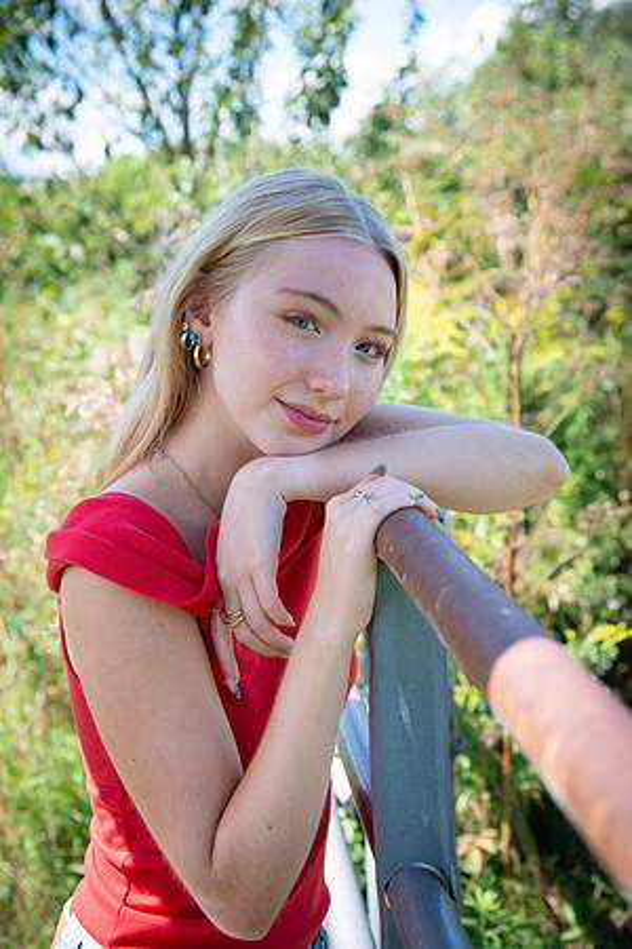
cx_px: 316
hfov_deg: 23.4
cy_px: 474
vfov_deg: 34.5
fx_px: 1527
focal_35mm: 58
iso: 160
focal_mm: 58
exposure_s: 1/320
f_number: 5.6
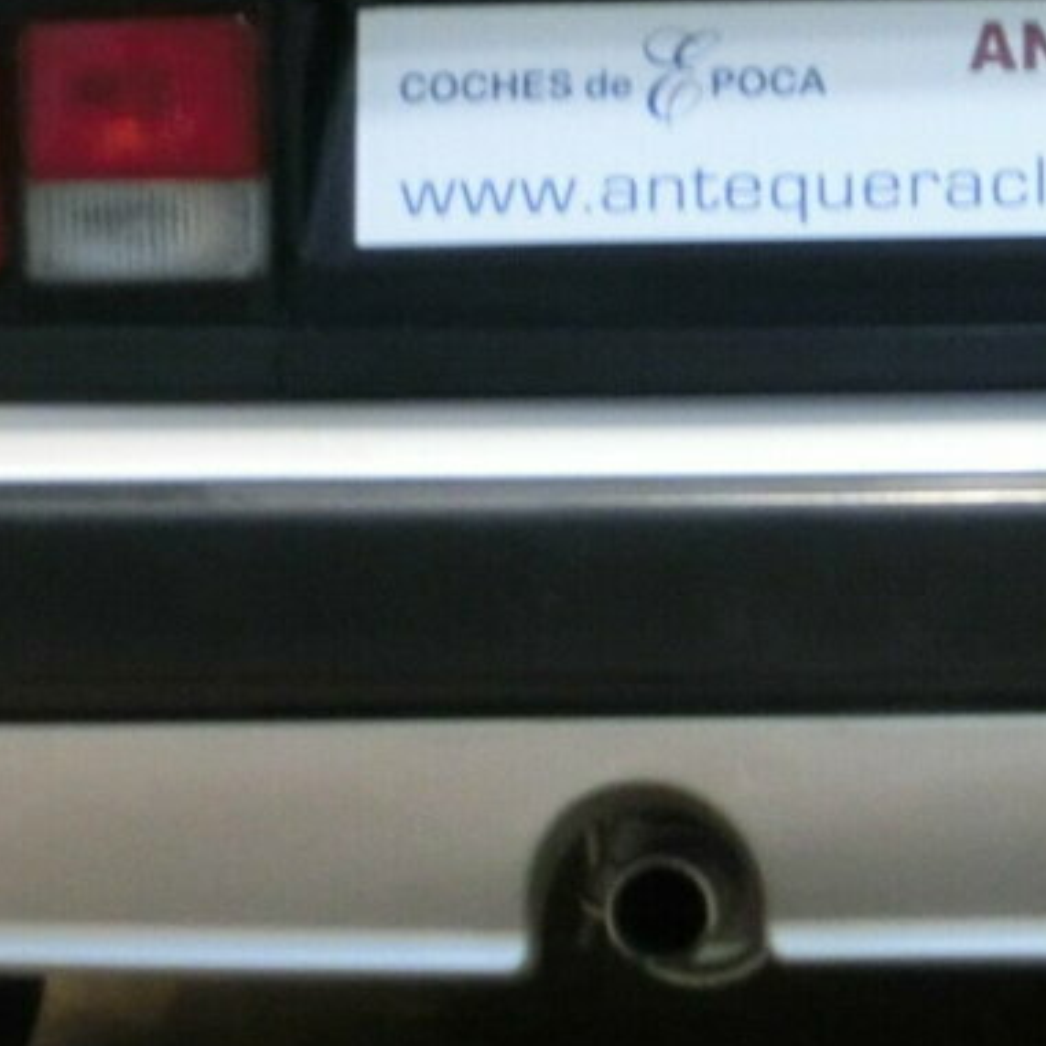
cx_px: 922
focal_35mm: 217
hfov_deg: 8.0
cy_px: 74
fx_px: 7419
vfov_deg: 8.0
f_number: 4.9
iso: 800
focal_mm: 13.79
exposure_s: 1/8
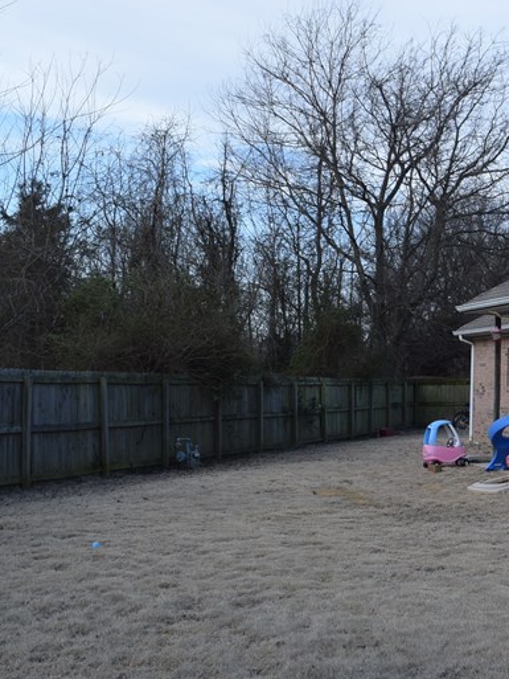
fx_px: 1195
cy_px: 424
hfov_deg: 22.0
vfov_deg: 31.5
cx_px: 633
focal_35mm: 61
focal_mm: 20
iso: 200
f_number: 8
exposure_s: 1/250
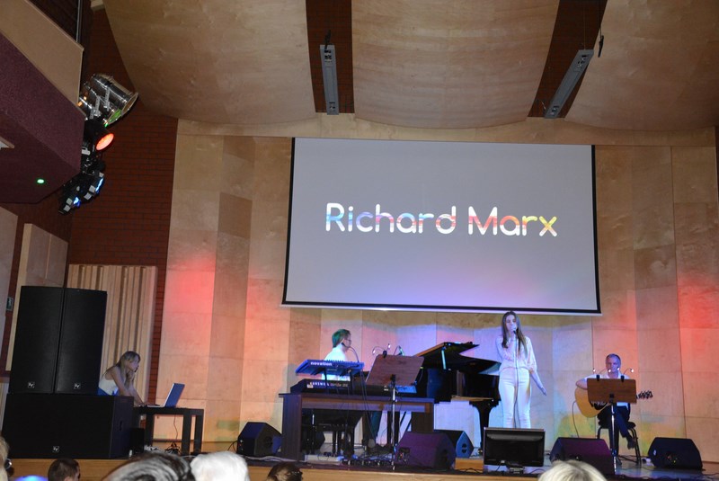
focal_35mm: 42
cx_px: 360
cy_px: 240
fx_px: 840
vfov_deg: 32.0
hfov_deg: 46.4
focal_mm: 28
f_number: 4
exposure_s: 1/60
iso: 3200
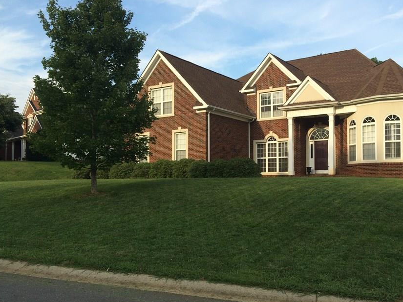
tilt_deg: +1.9
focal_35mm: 36
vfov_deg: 39.6
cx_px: 231
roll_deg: +1.0
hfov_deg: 51.2
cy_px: 168
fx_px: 419
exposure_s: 1/820
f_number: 2.2
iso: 32
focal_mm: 4.15
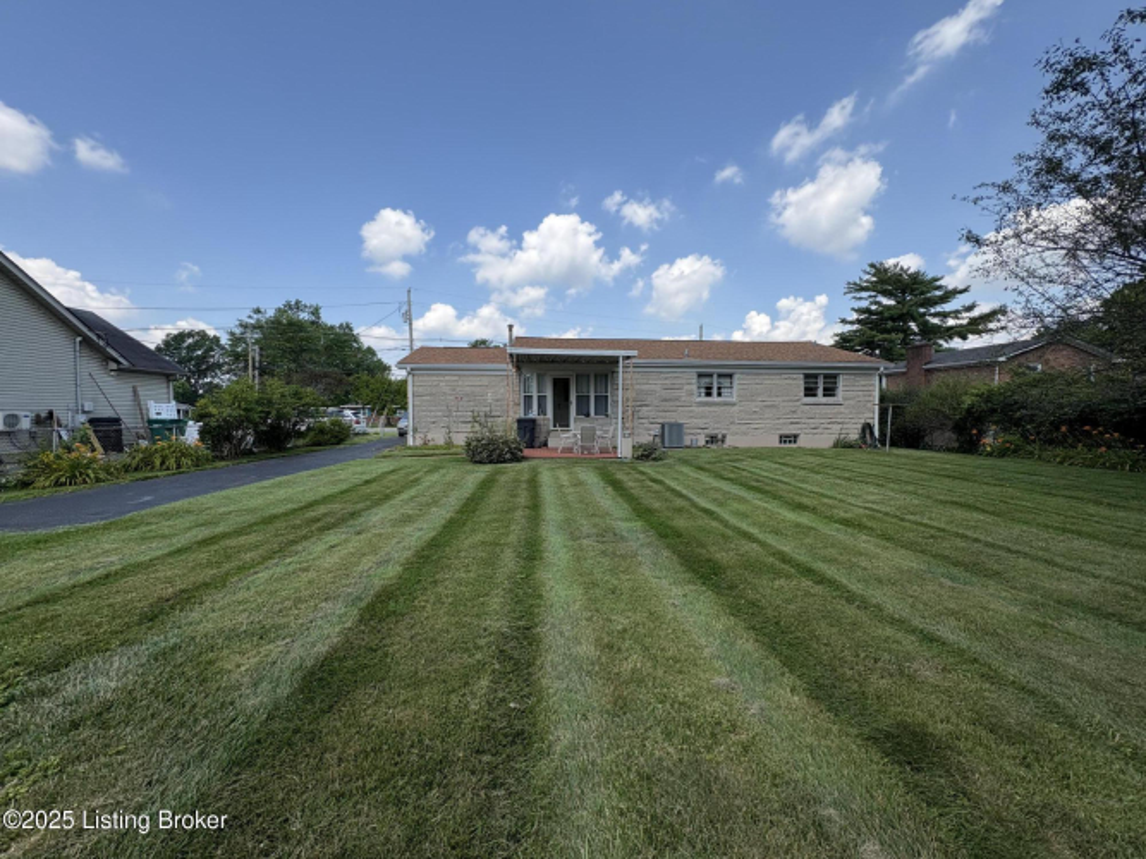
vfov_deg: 85.7
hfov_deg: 102.1
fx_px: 463
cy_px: 430
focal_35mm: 14
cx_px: 573
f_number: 2.2
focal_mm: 2.22
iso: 40
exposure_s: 1/1256
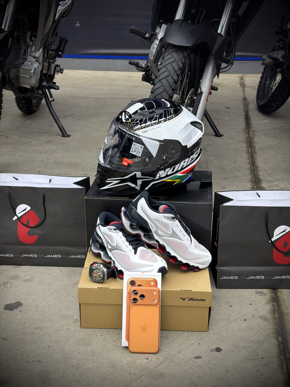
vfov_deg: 39.7
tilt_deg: -22.0
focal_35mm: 48
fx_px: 536
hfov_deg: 30.3
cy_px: 194
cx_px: 145
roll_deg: +0.0
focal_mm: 6.76
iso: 160
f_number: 1.78
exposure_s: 1/60
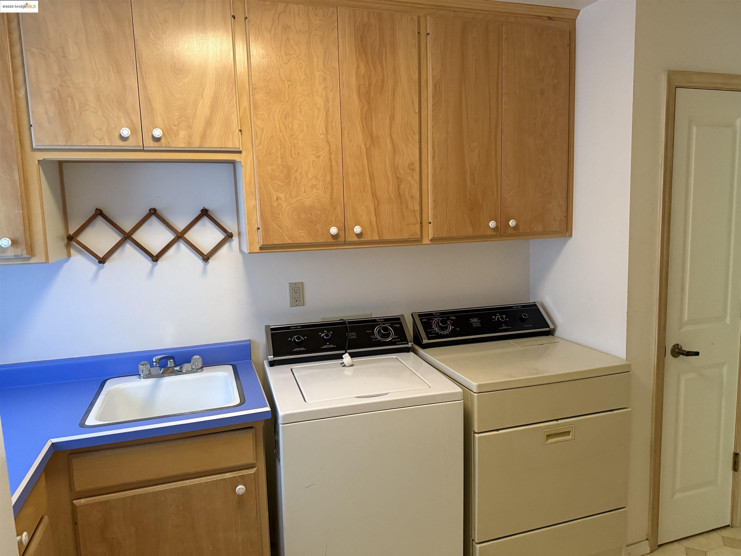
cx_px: 370
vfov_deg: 56.8
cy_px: 278
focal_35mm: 24
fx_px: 514
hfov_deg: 71.6
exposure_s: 1/40
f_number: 1.78
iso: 640
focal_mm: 6.76
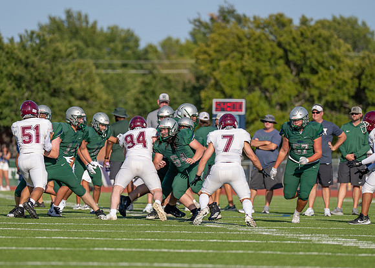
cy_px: 142
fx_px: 3476
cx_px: 169
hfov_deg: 6.2
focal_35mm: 326
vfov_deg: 4.4
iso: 160
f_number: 2.8
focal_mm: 200
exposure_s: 1/3200
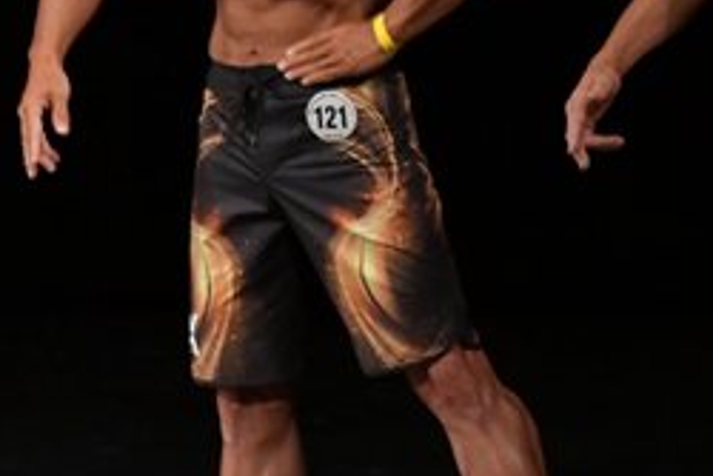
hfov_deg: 2.6
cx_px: 461
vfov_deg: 1.7
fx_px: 15655
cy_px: 151
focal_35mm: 790
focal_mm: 170
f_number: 5.6
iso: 3200
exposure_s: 1/400
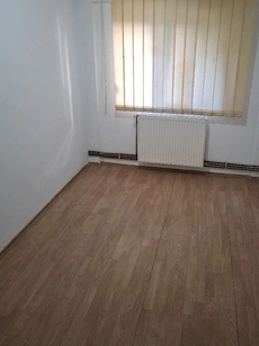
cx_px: 159
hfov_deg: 46.4
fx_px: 299
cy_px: 136
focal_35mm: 30
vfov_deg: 59.4
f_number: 1.8
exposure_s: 1/50
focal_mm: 5.54
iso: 320
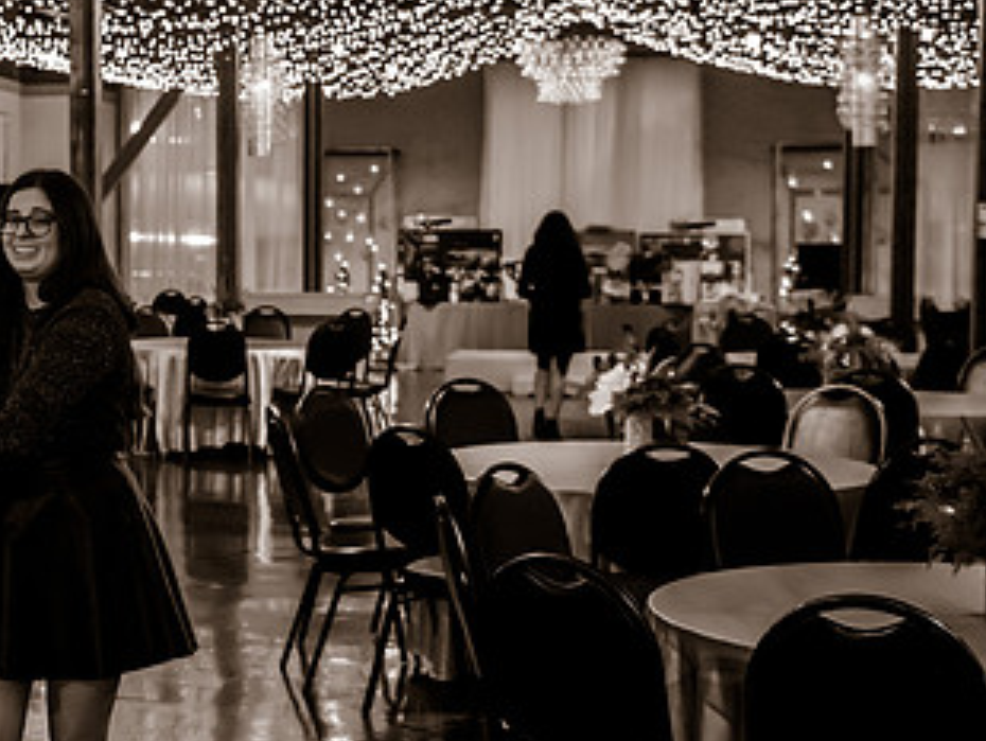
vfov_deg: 19.2
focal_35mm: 77
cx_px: 16
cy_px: 375
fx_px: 2195
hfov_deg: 24.3
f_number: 2.8
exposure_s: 1/160
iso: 3200
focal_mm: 32
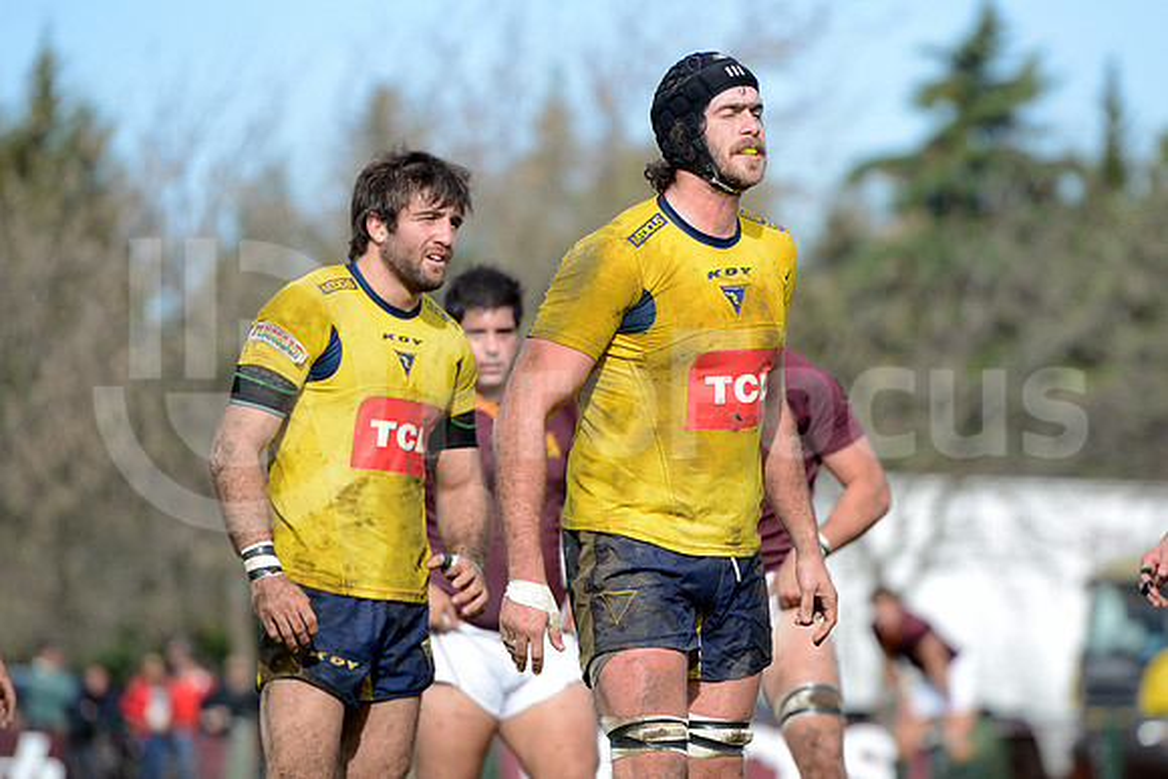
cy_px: 390
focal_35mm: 200
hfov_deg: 10.3
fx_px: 6490
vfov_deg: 6.9
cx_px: 584
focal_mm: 200
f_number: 4
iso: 500
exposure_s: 1/3200
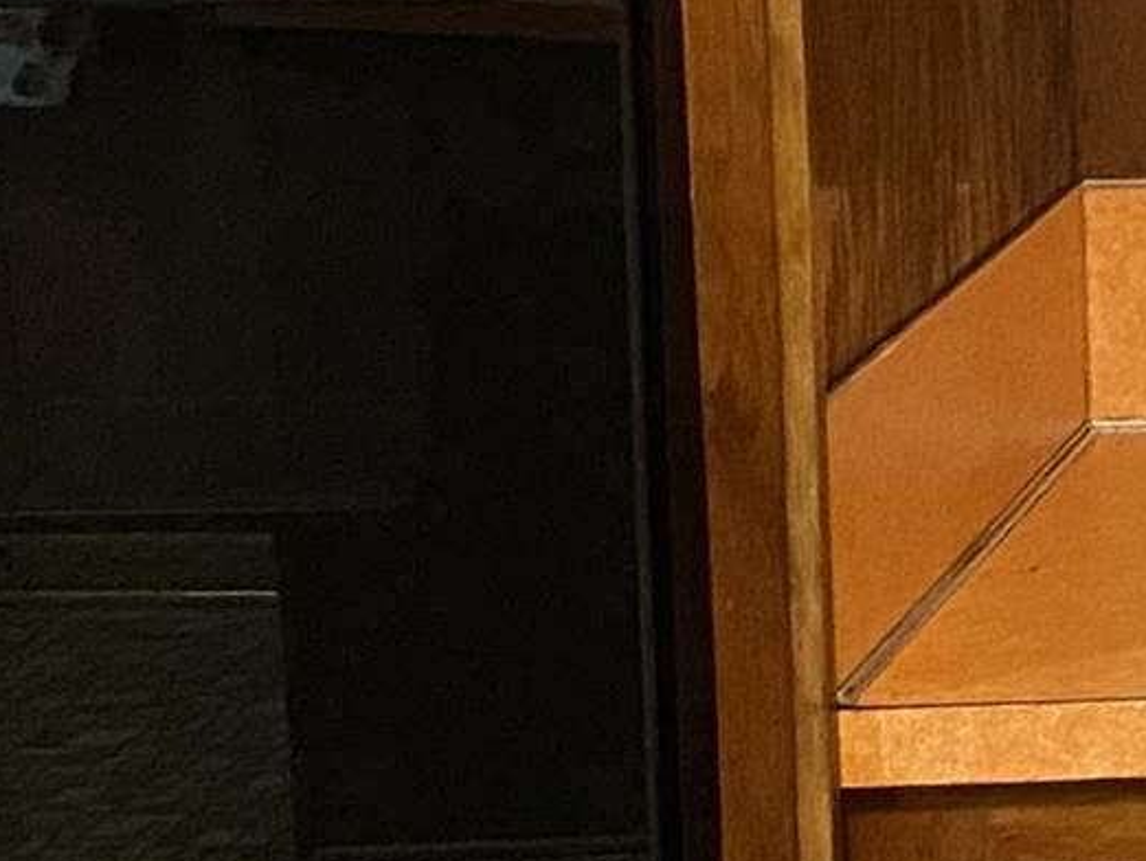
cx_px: 2345
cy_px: -92
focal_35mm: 153
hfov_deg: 11.5
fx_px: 5068
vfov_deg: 9.6
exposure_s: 1/30
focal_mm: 4.25
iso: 500
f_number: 1.8
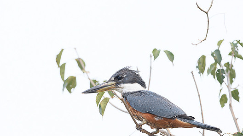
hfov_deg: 3.8
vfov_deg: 2.1
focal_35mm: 575
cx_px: 111
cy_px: 85
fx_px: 3705
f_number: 4
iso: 1250
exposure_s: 1/200
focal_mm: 500
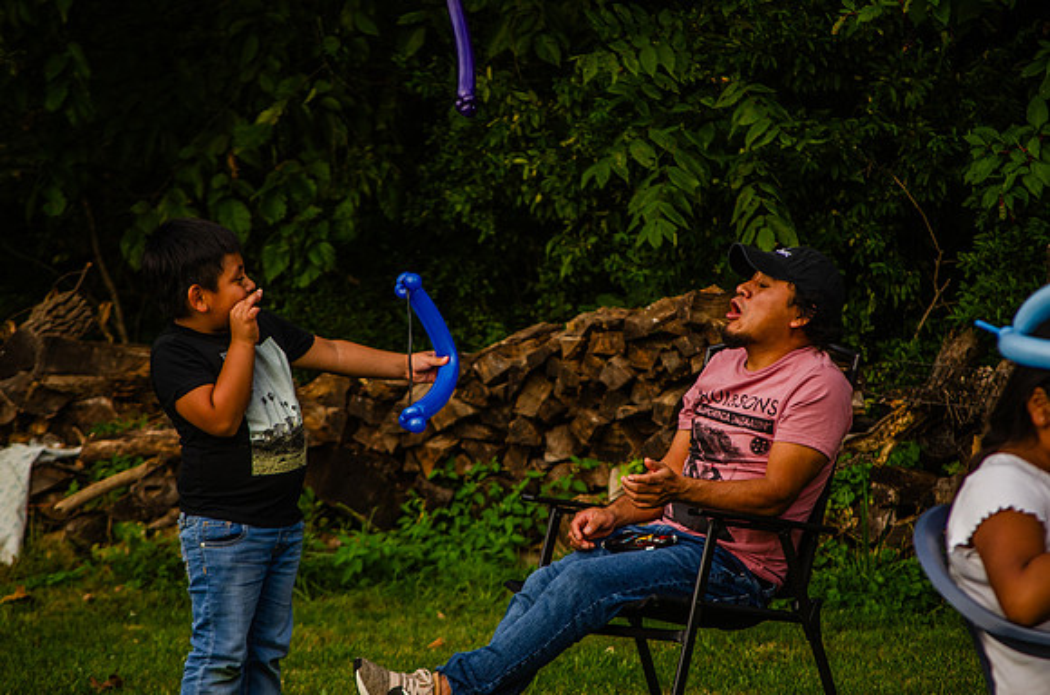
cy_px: 348
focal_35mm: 225
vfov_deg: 6.1
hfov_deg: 9.2
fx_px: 6548
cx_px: 525
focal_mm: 150
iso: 360
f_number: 5.6
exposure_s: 1/500
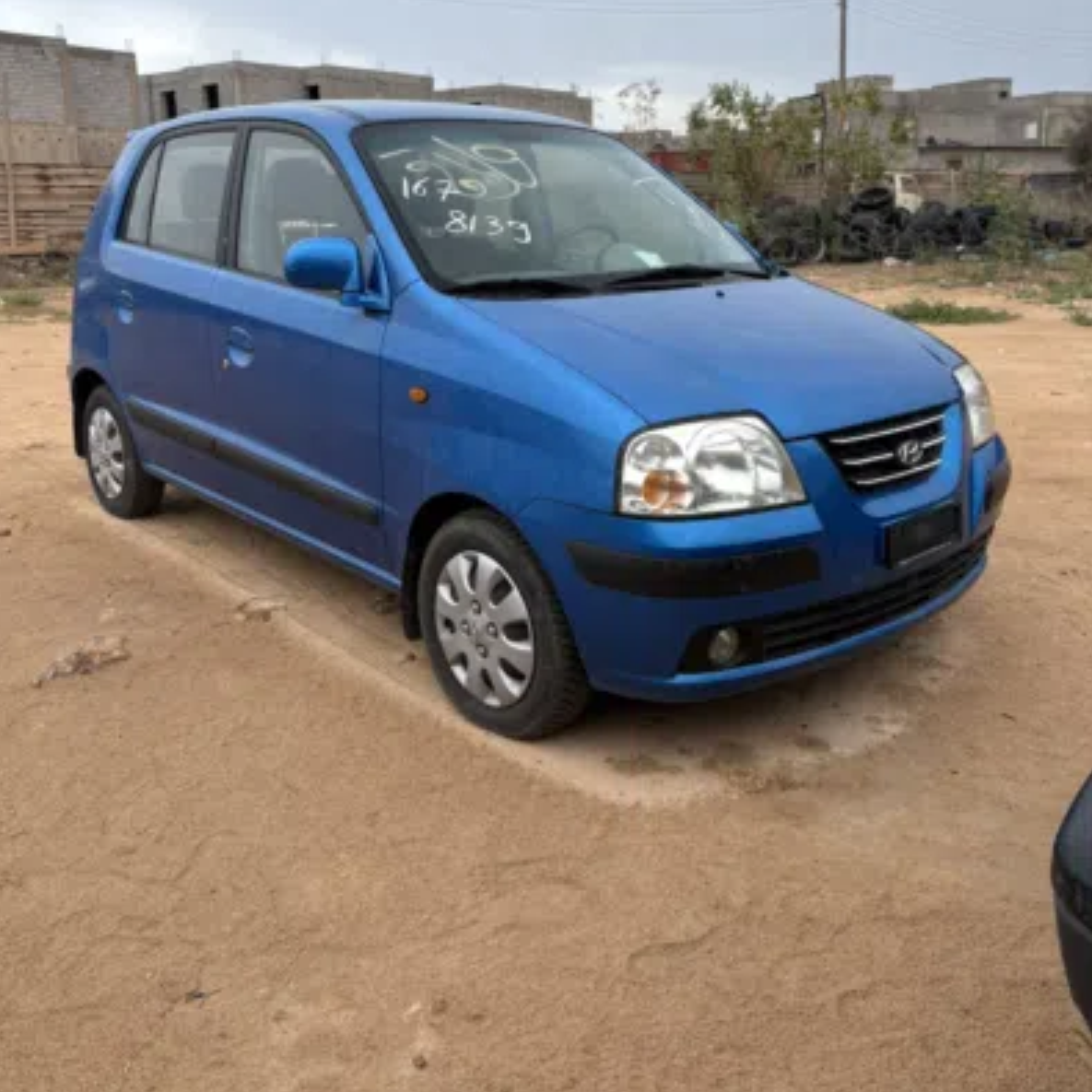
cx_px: 542
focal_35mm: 31
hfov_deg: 52.5
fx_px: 1106
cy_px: 377
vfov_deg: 51.7
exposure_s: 1/1484
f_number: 1.6
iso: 50
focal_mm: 5.96
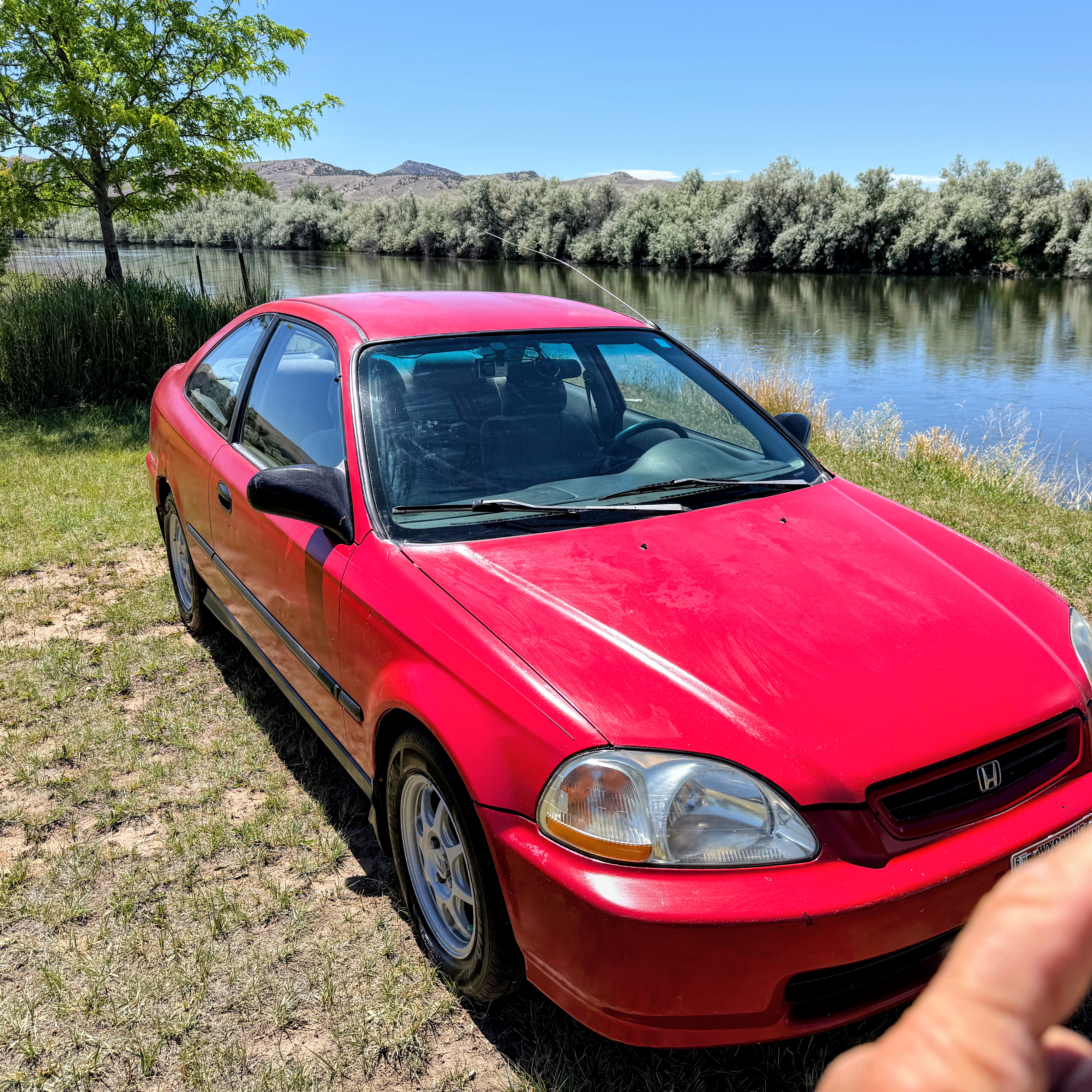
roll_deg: -0.1
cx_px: 684
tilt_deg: -15.5
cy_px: 537
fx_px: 1035
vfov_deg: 55.6
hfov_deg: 55.0
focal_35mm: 29
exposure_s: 1/3584
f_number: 1.78
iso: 80
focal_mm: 6.76
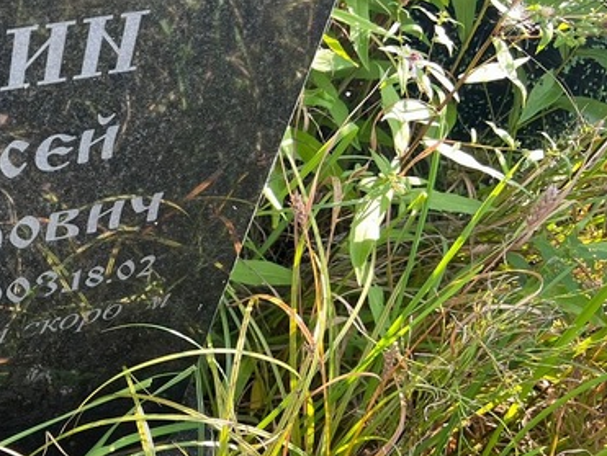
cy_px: 219
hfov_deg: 31.1
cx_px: -36
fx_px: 983
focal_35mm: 56
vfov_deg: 26.1
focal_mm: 5.7
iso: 40
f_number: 1.5
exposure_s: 1/161
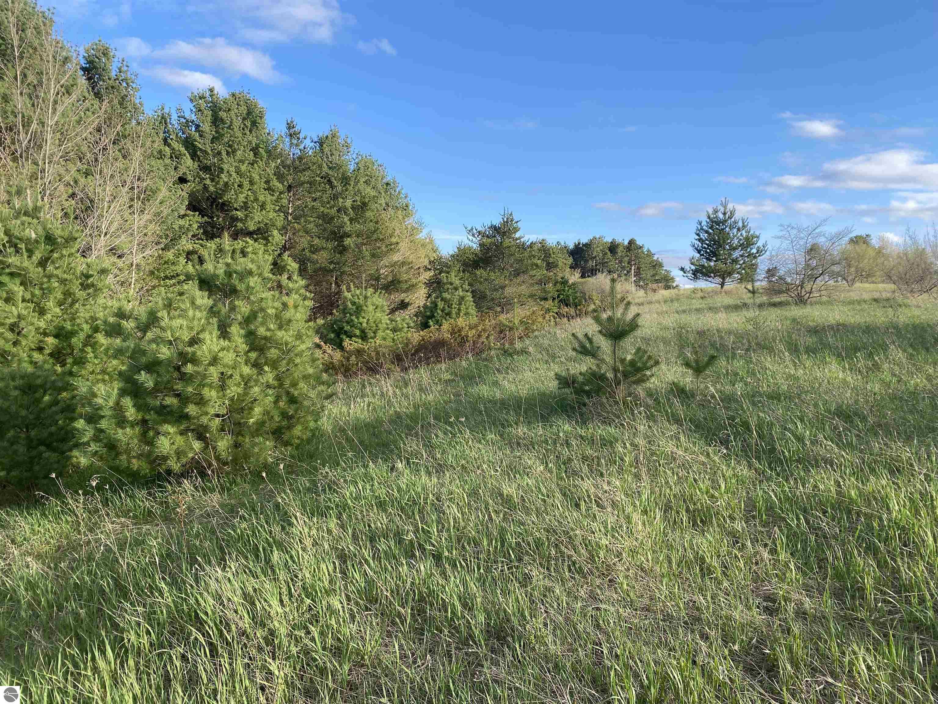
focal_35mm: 26
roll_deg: -1.6
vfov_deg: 53.1
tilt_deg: -4.2
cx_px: 469
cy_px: 352
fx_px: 705
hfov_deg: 67.3
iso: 32
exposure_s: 1/1043
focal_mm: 4.25
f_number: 1.8
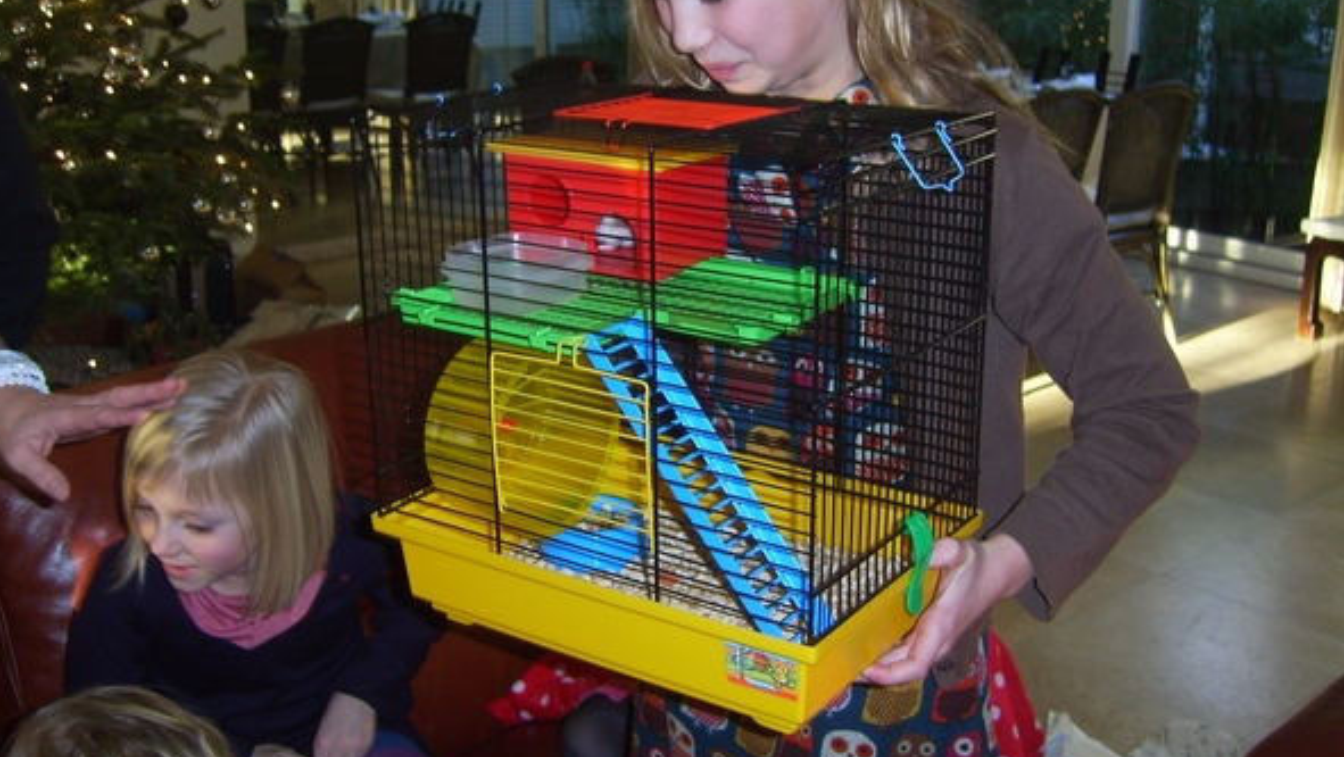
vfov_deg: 28.3
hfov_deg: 48.3
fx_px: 1497
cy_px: 318
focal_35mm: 42
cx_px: 664
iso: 100
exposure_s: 1/30
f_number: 2.8
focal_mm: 7.8
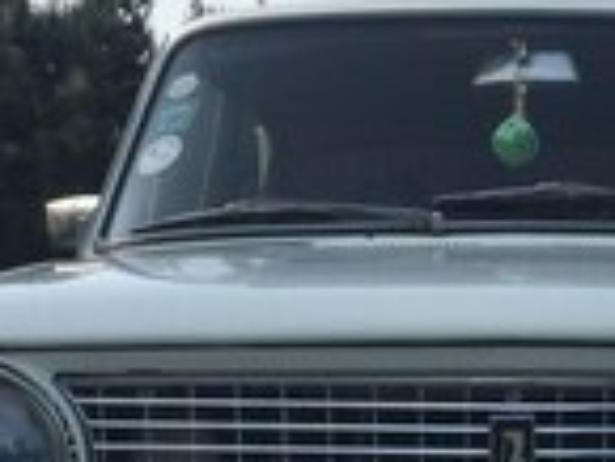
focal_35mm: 99
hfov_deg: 19.5
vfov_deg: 14.4
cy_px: 593
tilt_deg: -6.4
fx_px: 1760
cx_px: 543
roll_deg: -0.2
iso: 32
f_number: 2.2
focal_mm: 4.15
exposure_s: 1/824
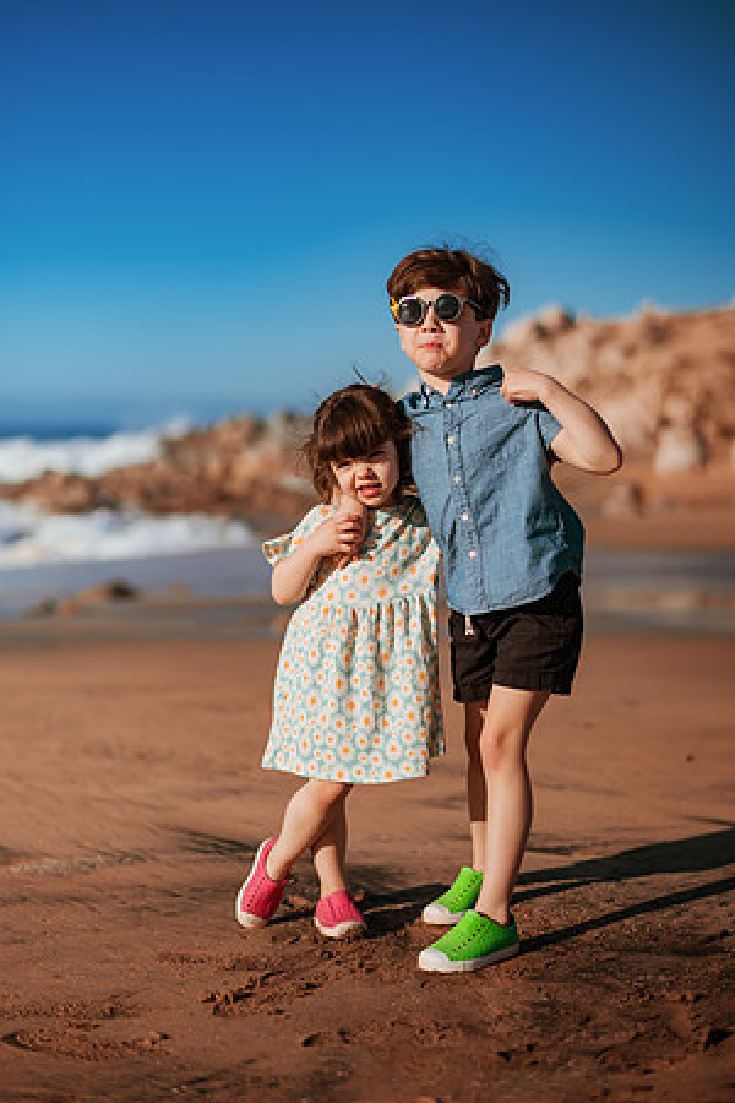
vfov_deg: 34.5
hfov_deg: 23.4
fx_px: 1776
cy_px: 552
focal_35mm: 58
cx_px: 368
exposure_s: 1/8000
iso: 50
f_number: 2
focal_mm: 58
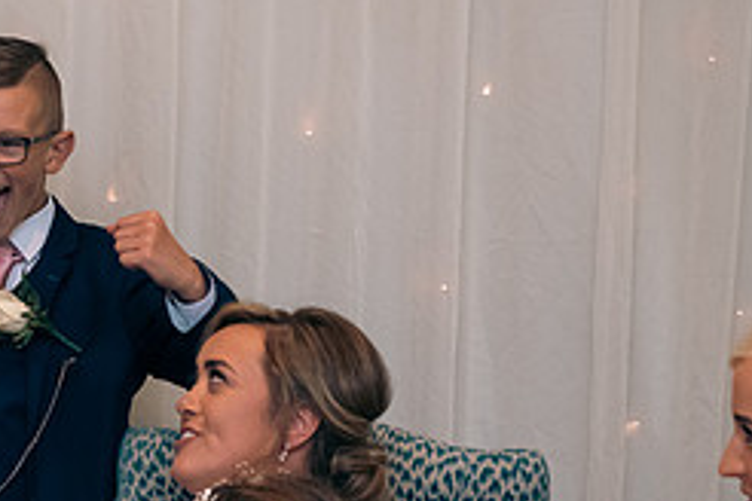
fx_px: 3050
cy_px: 331
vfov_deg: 9.4
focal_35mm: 146
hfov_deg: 13.9
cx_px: 79
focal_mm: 62
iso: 800
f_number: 3.5
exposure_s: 1/160
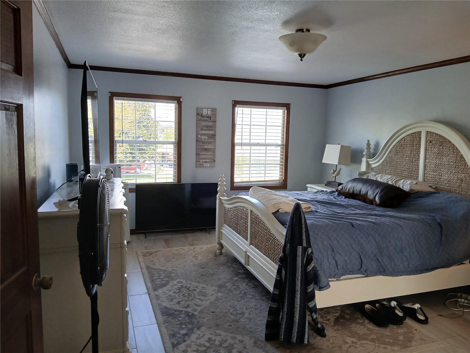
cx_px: 235
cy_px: 176
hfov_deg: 67.3
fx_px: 353
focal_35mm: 26
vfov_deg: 53.1
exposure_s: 1/60
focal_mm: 3.98
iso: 64
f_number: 1.8
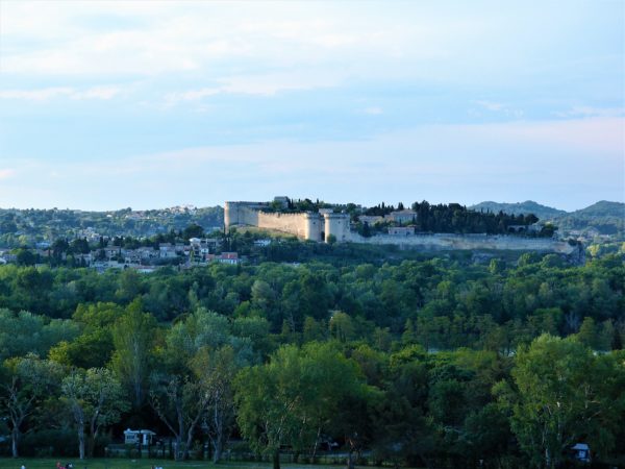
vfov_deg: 13.2
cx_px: 312
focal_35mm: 112
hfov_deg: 17.6
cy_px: 234
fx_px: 2022
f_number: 3.5
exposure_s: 1/500
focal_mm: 24
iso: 100
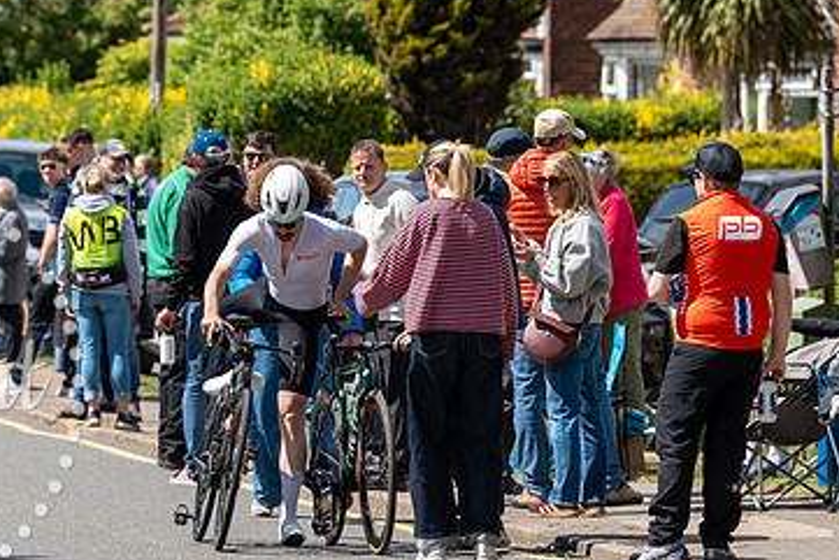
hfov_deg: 6.4
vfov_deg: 4.3
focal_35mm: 321
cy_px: 266
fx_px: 7484
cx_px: 228
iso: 320
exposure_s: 1/1000
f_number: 5.6
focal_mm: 200
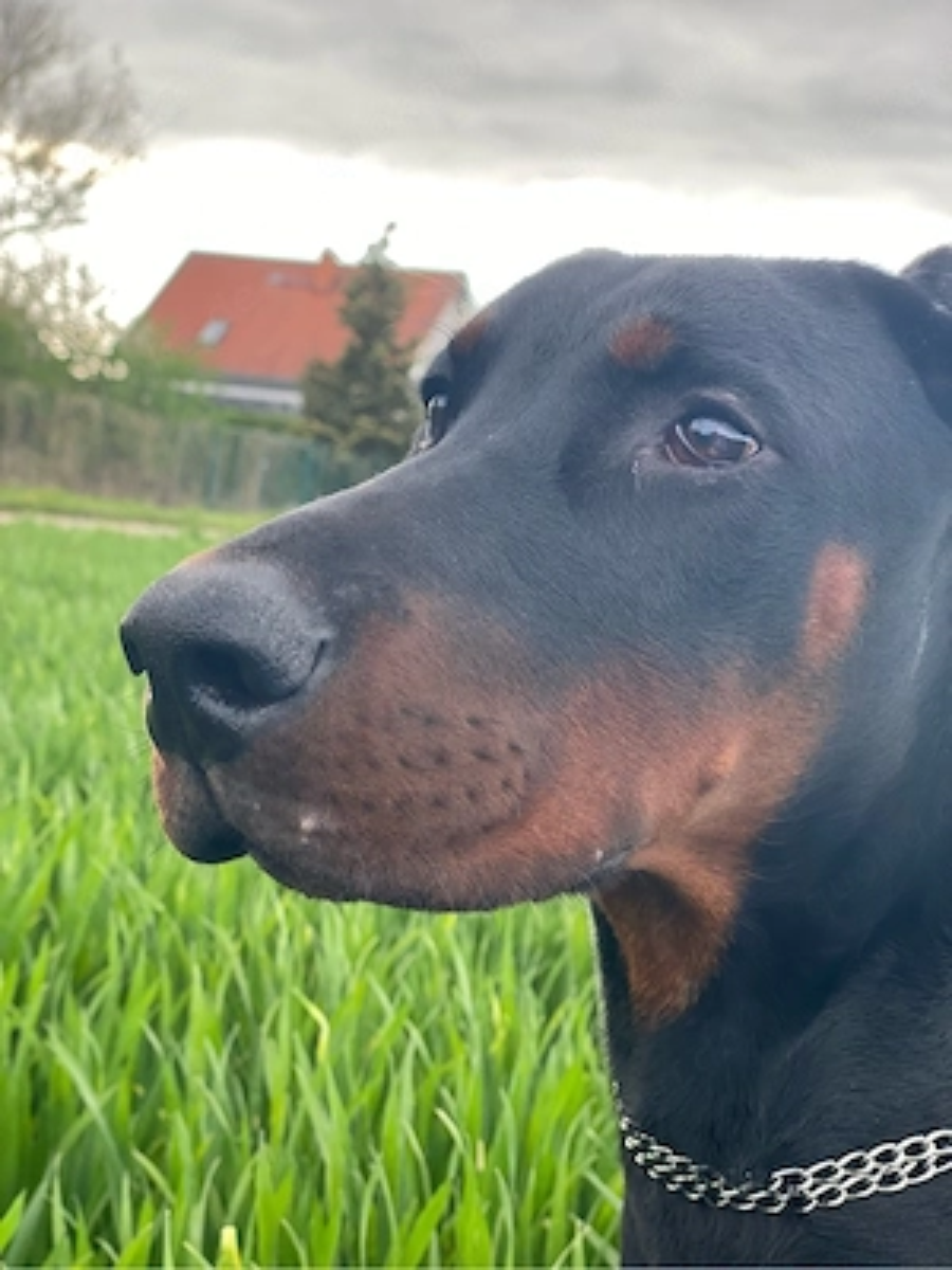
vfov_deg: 36.8
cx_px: 476
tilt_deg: -2.3
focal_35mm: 52
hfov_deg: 28.0
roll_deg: -8.3
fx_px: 1907
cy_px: 635
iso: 25
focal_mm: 6
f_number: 2
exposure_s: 1/122
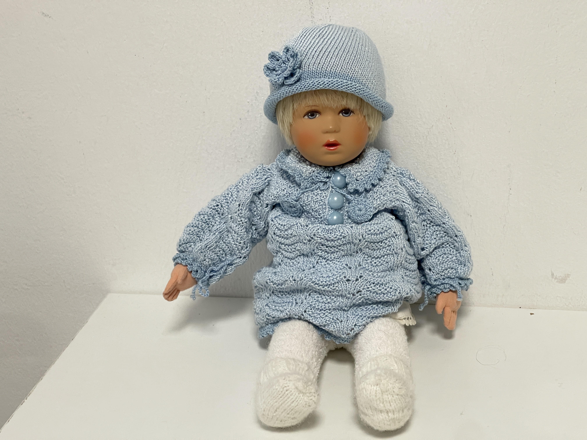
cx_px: 294
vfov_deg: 22.9
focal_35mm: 64
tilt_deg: -23.0
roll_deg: +3.2
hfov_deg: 30.3
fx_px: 1085
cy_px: 220
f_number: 2.2
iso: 125
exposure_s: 1/50
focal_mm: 7.5
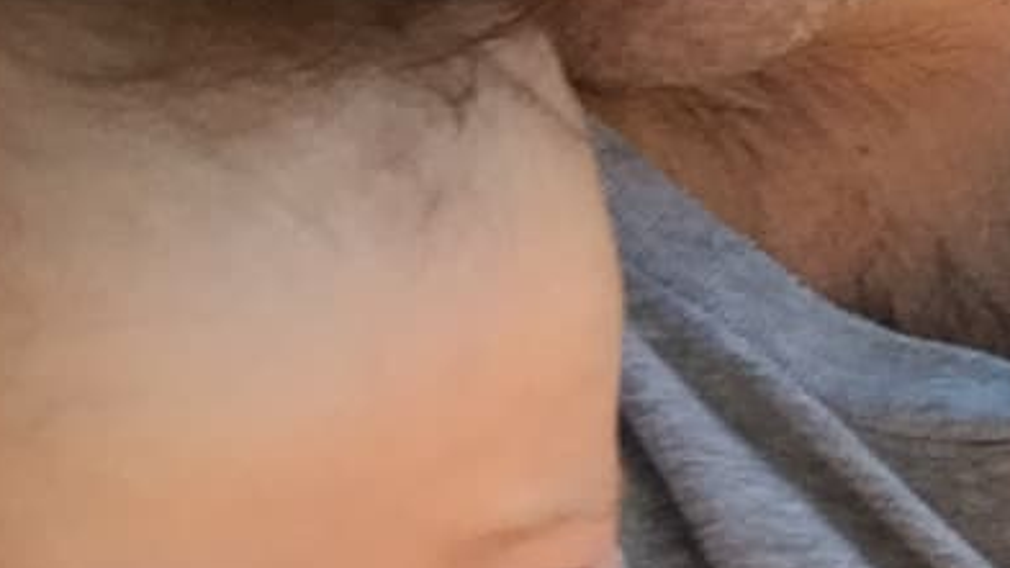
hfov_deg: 17.2
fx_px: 2946
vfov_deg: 11.0
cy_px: 129
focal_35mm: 110
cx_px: 1609
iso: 32
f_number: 2.2
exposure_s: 1/123
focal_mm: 2.65
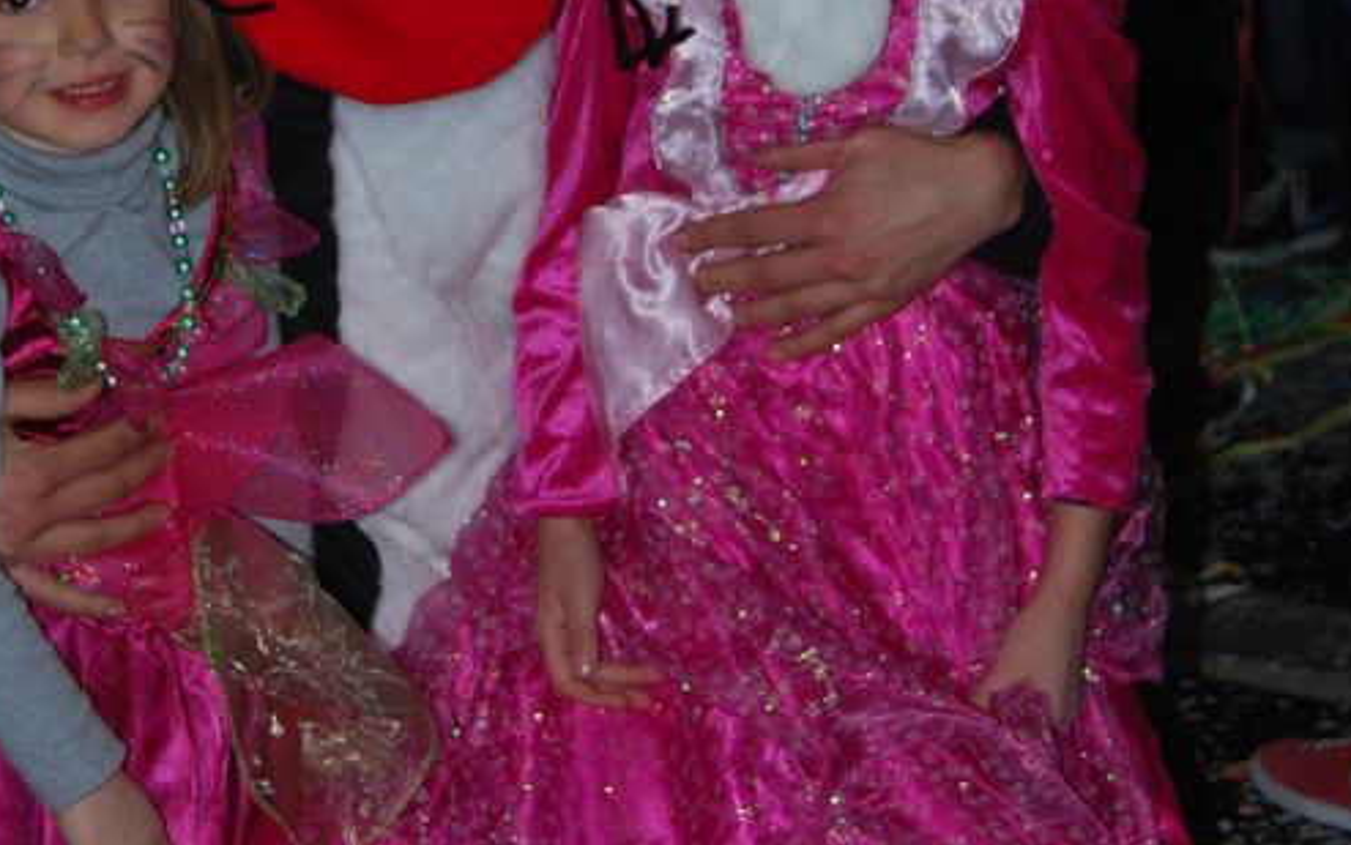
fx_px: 4244
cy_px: 323
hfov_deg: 18.0
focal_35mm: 115
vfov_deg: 11.4
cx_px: 412
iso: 200
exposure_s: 1/60
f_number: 4.5
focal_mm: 31
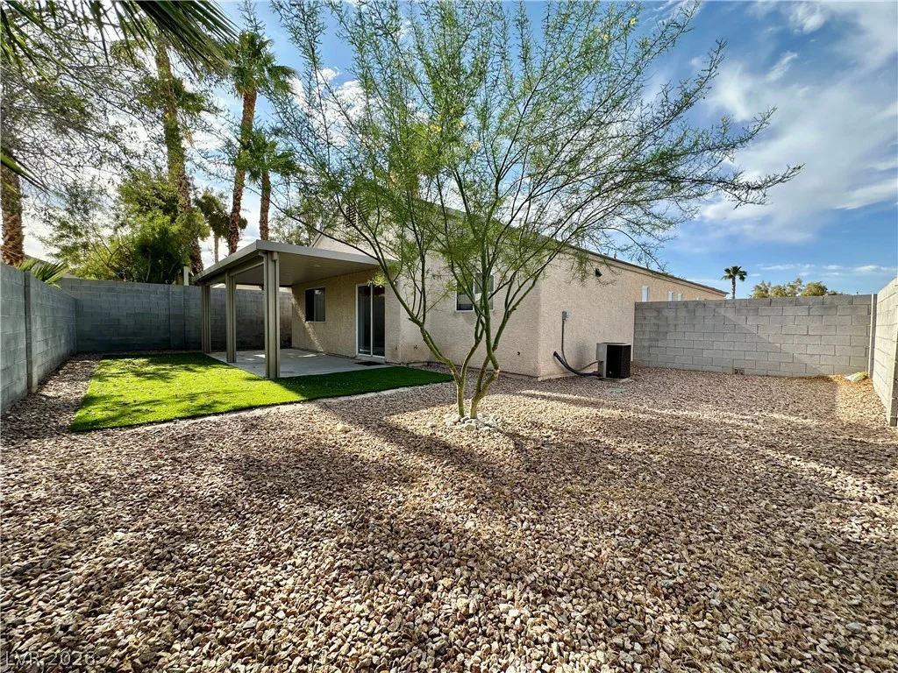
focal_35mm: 14
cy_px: 336
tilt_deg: -1.1
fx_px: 363
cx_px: 449
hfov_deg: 102.1
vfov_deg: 85.7
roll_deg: -0.6
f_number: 2.2
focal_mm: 2.22
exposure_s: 1/711
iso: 40
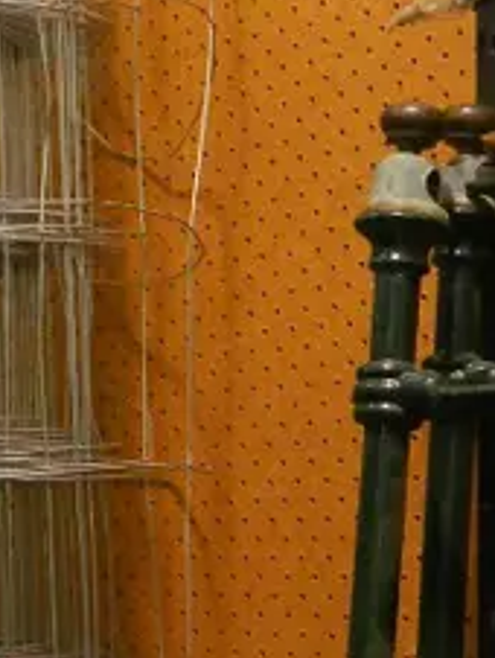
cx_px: -109
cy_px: 245
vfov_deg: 14.5
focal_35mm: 136
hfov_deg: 10.7
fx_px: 2588
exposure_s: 1/160
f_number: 3.7
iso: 3200
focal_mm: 15
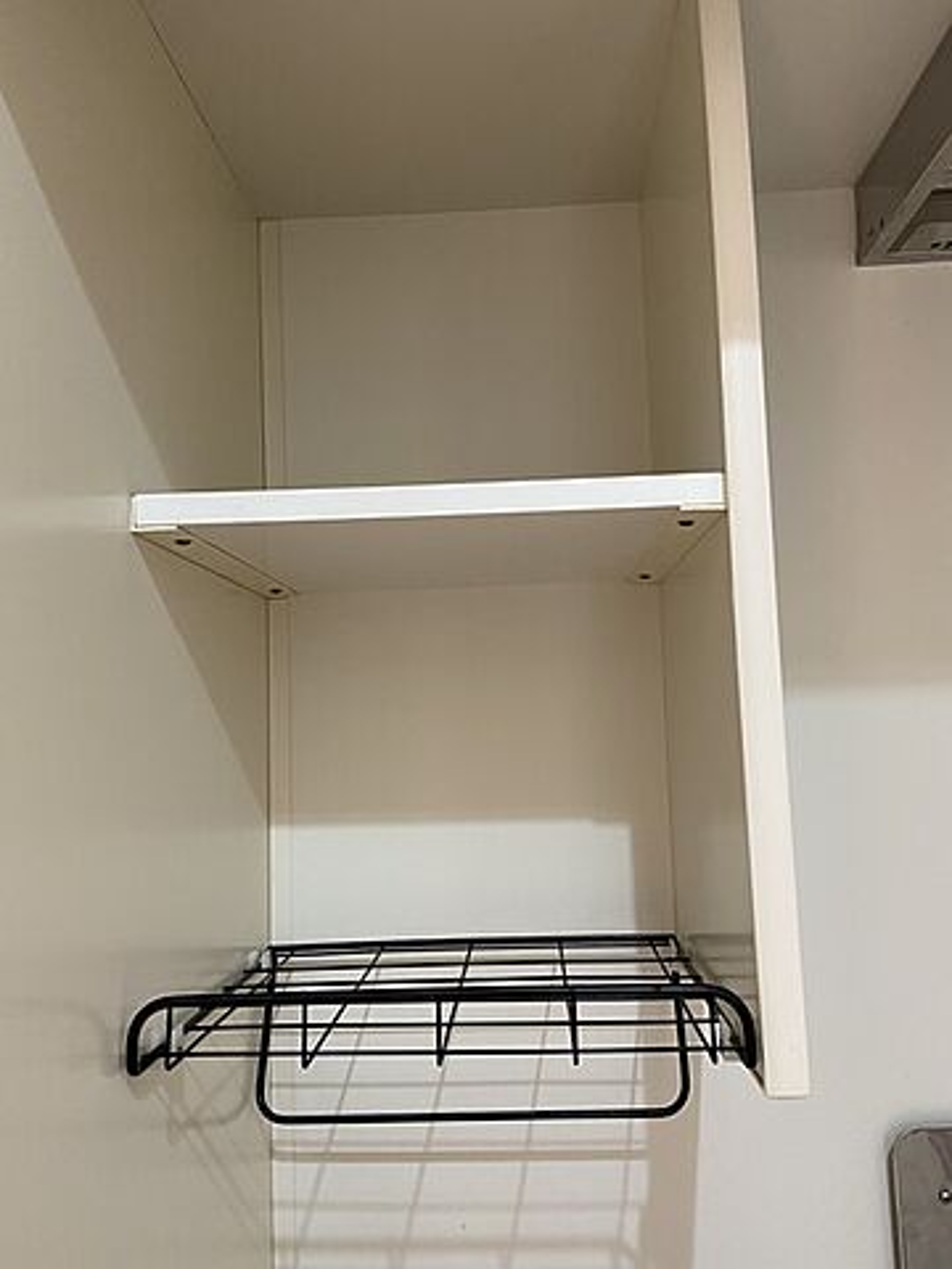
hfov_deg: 53.1
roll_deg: +2.0
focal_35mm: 26
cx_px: 476
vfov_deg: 67.3
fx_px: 953
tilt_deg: +6.0
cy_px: 634
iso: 200
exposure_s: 1/60
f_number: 1.8
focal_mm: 4.25
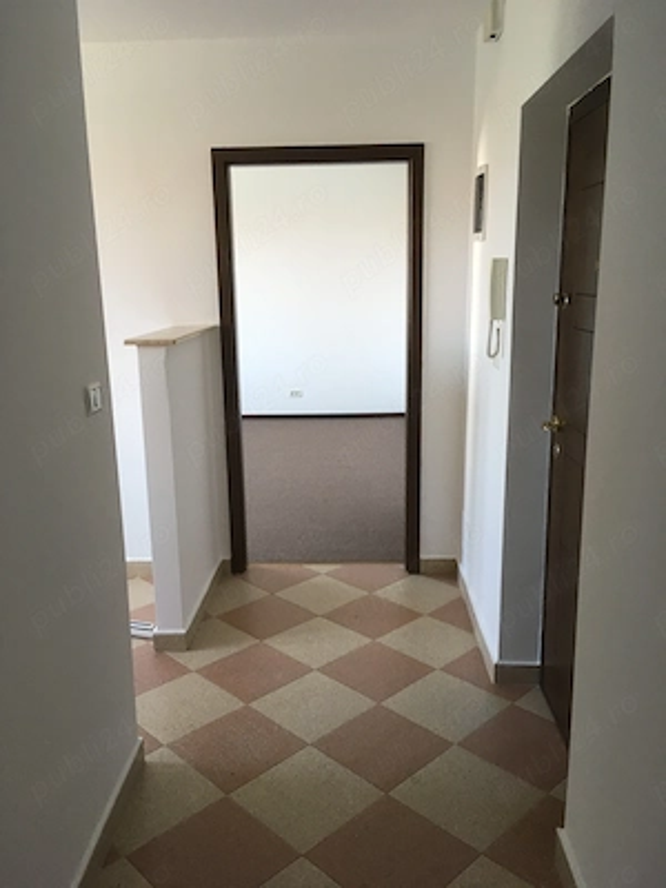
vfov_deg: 61.7
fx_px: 744
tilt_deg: -13.7
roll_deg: +0.9
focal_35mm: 29
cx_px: 333
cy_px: 444
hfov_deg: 48.2
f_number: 2.2
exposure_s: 1/33
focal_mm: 4.15
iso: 40
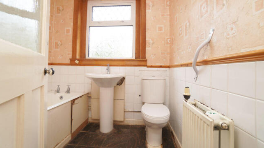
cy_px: 67
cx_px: 133
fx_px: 112
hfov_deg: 99.4
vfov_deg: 67.0
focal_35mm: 16
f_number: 4
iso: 125
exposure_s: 1/60
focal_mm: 10
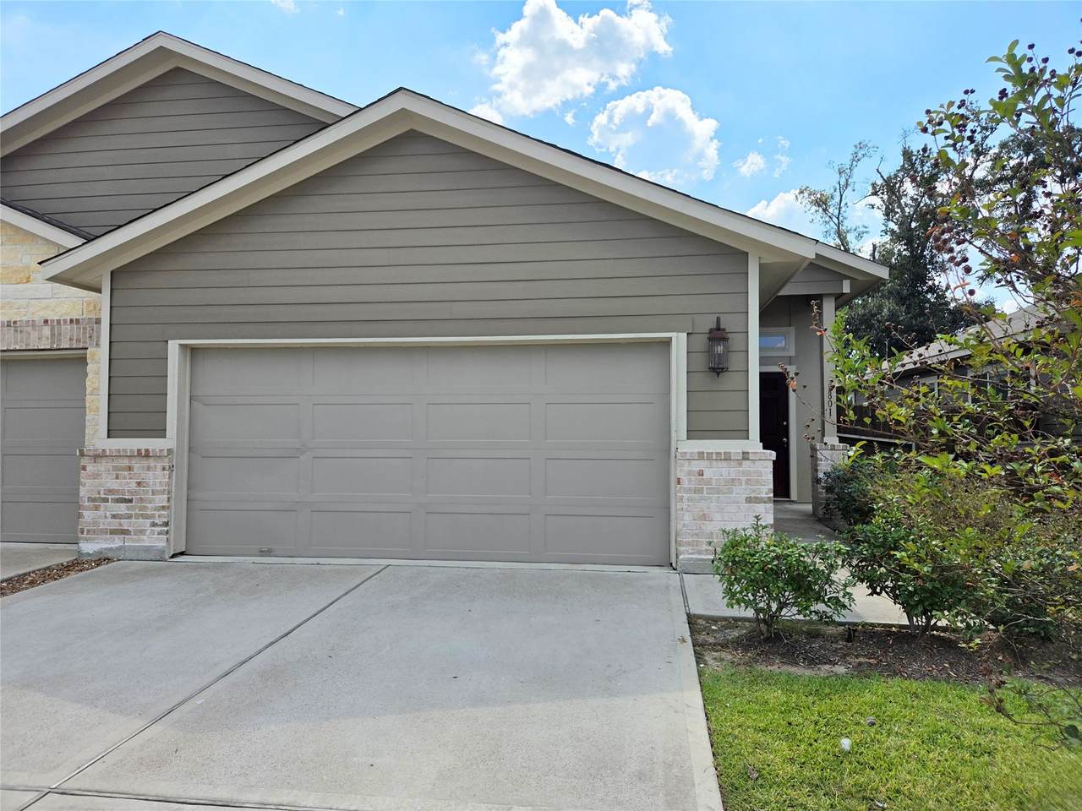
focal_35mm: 23
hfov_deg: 73.9
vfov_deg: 58.9
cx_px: 541
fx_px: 719
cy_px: 406
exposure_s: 1/7075
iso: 80
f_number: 1.8
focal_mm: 5.4
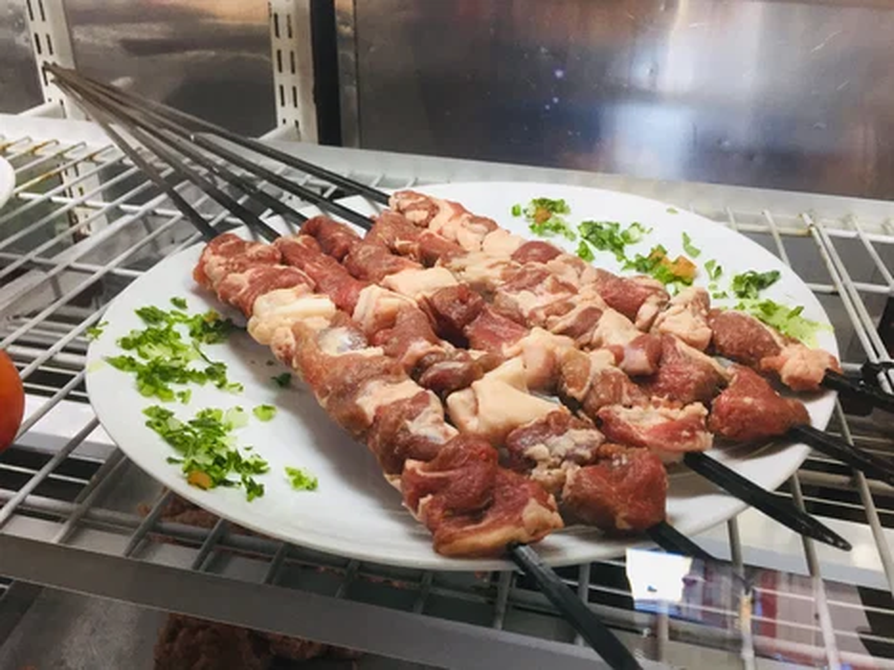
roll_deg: +0.8
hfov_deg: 61.7
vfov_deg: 48.2
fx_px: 749
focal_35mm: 29
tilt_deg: -31.4
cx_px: 447
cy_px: 335
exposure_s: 1/33
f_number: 2.2
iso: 64
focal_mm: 4.15
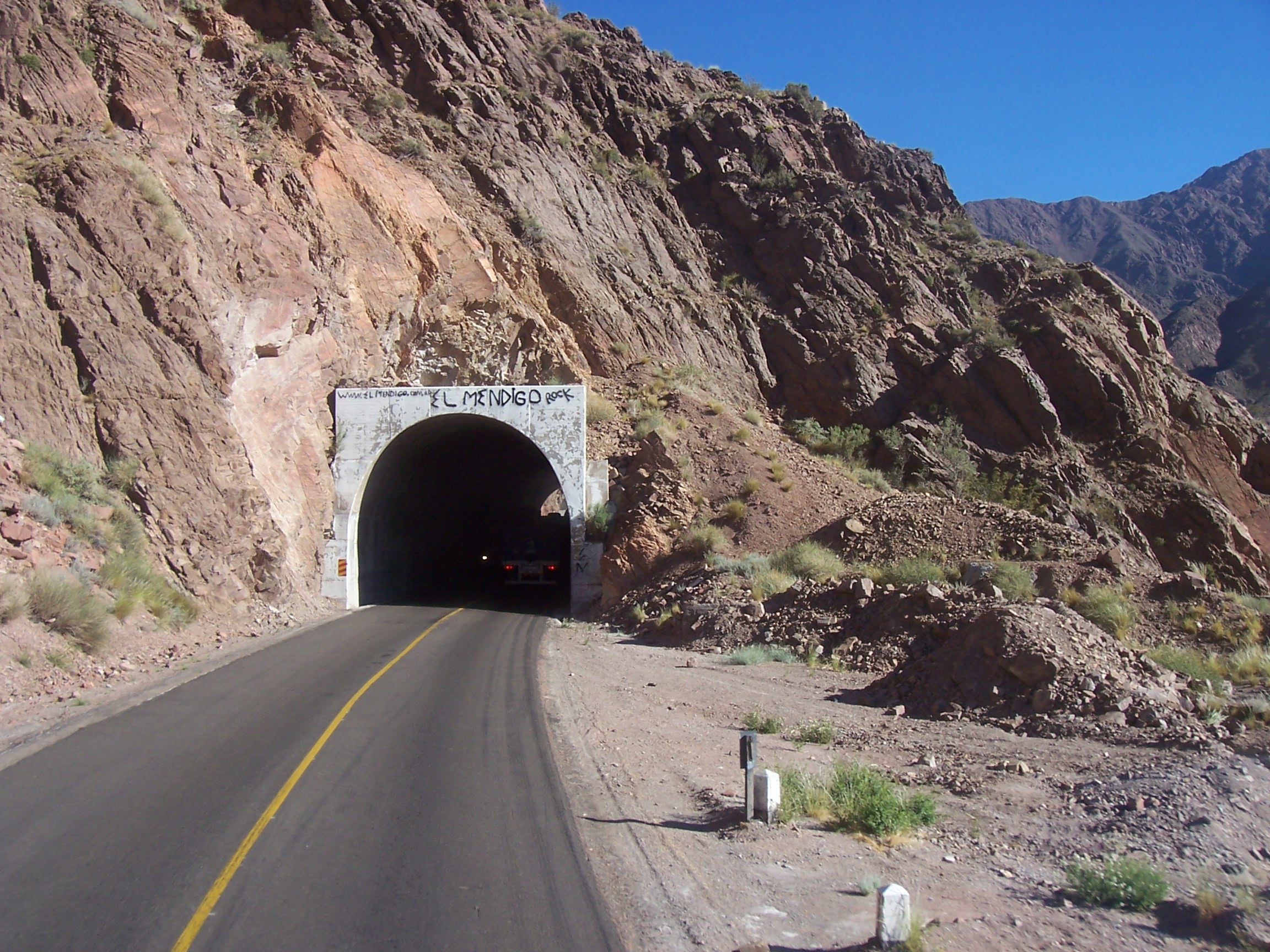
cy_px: 476
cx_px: 635
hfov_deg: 54.0
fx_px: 1247
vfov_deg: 41.8
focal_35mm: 34
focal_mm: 5.6
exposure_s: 1/350
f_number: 5.6
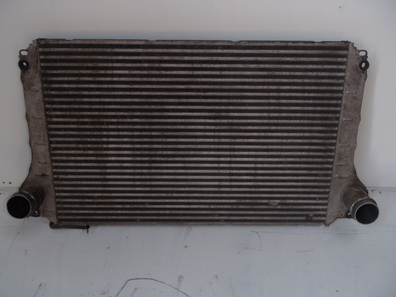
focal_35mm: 38
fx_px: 435
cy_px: 148
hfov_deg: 49.0
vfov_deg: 37.7
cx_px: 198
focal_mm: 6.83
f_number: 4.6
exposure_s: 1/40
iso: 100
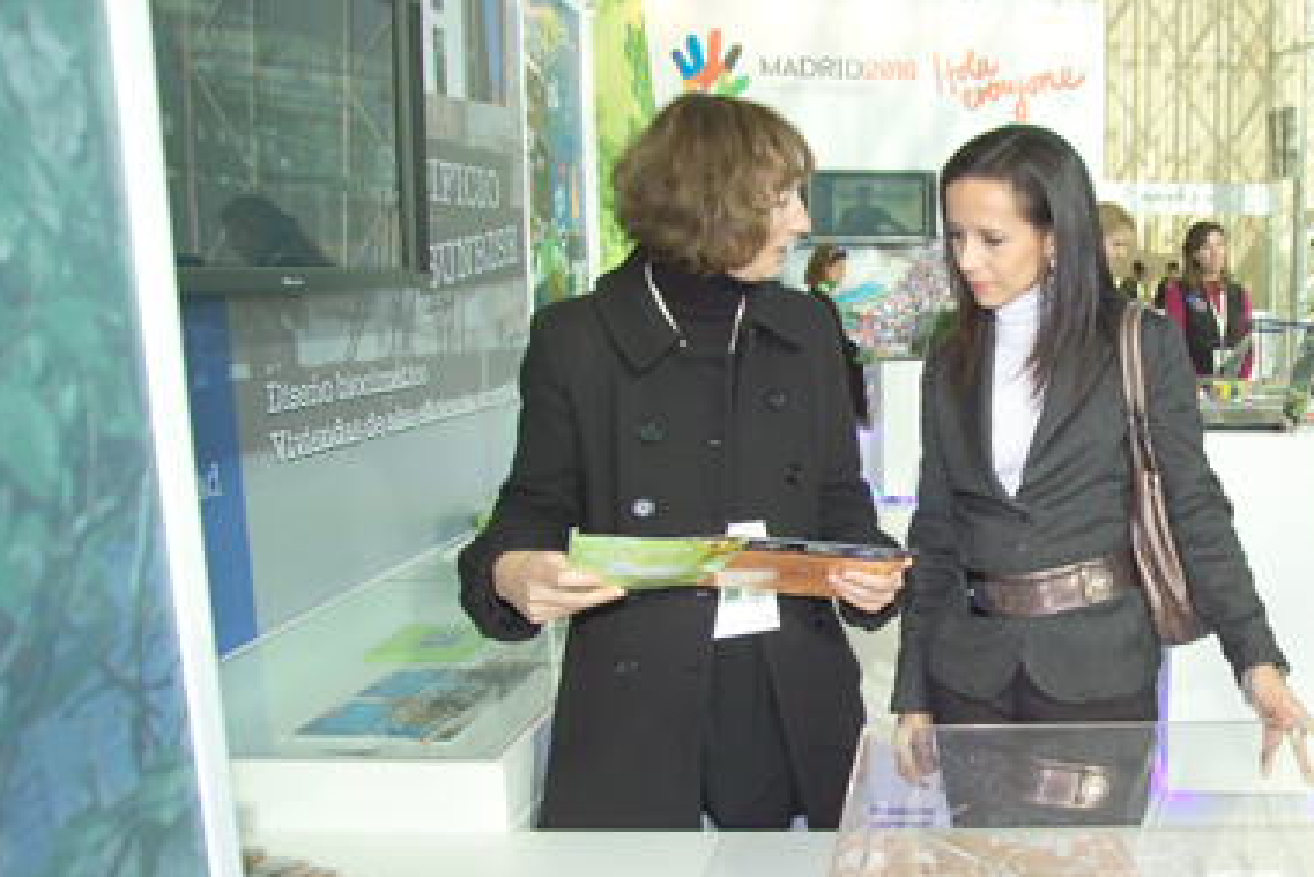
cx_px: 1016
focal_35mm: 38
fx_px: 1387
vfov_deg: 35.0
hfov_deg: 48.3
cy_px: 523
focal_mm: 24
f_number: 5.6
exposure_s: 1/90
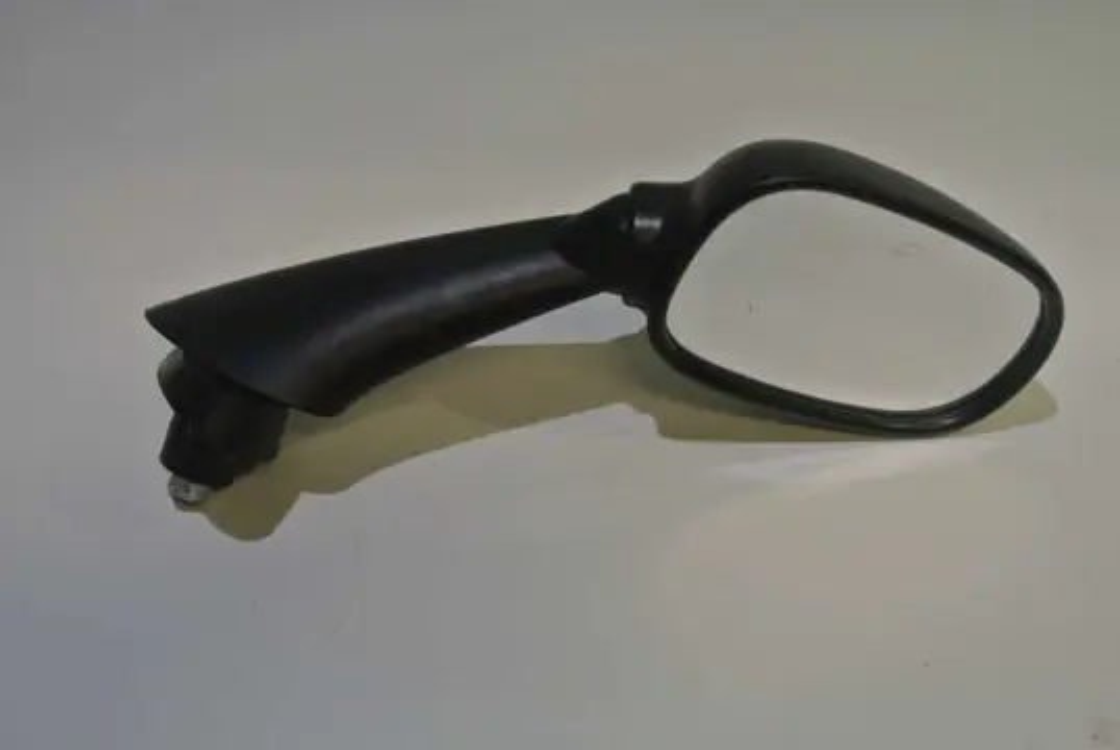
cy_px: 375
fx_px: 1401
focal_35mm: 45
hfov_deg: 43.6
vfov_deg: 29.9
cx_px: 560
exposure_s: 1/50
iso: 200
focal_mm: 16.9
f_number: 4.5
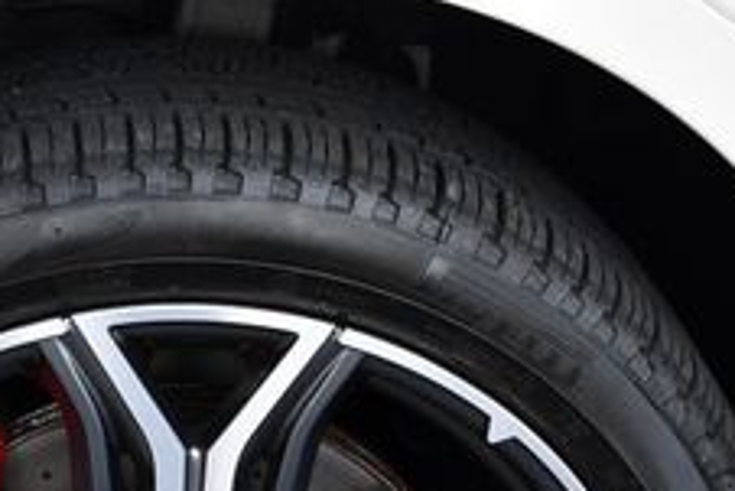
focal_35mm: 102
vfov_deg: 12.9
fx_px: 2084
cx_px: 156
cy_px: 689
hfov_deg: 19.8
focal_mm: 18
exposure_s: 1/250
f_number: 5
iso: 400
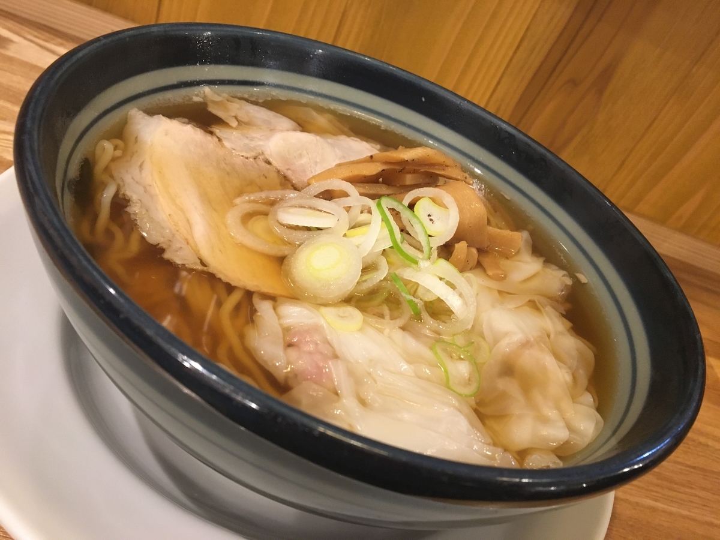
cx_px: 360
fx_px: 603
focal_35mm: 29
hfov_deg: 61.7
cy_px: 270
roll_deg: -25.8
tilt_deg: -35.3
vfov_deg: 48.2
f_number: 2.2
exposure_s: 1/30
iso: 160
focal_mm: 4.15
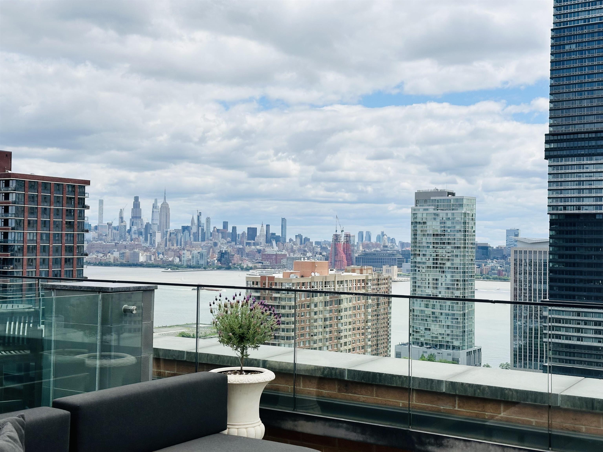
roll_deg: -1.1
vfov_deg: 30.3
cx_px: 302
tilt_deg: +1.3
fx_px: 836
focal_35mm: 48
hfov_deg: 39.7
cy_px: 226
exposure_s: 1/7634
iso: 64
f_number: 1.78
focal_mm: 6.86
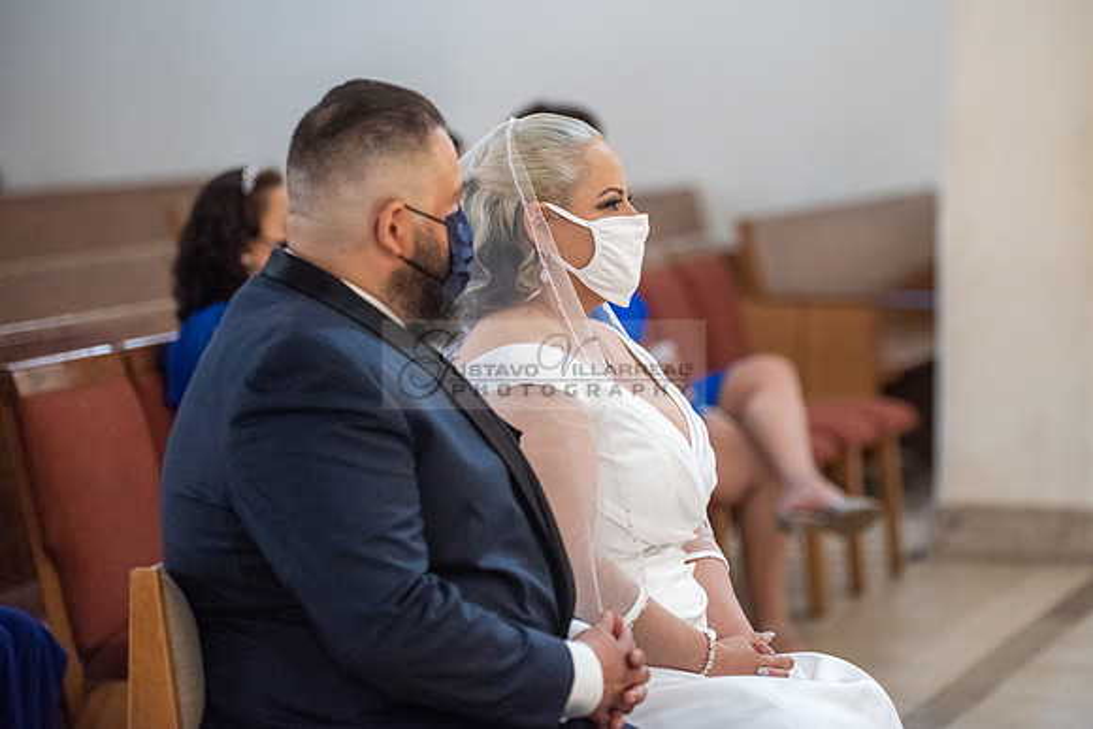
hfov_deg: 12.1
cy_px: 303
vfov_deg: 8.1
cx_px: 657
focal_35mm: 169
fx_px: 5133
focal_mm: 140
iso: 2000
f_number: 2.8
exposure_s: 1/200
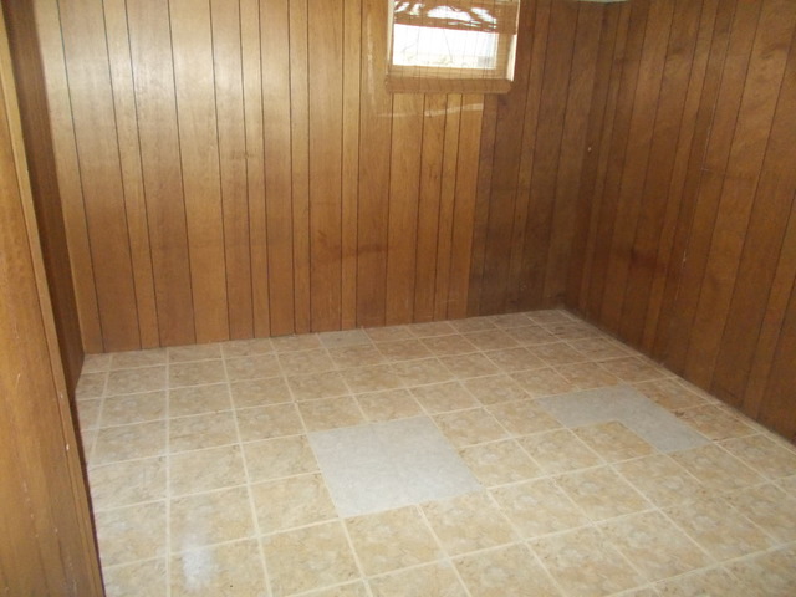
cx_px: 398
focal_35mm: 26
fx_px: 598
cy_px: 298
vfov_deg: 53.1
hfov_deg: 67.3
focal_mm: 4.6
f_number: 3.2
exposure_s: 1/25
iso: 640
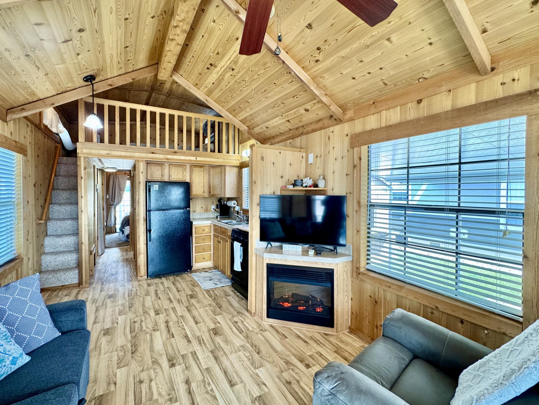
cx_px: 257
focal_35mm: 16
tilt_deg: -2.3
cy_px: 197
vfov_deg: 78.1
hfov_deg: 94.4
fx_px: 249
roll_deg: -0.6
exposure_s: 1/120
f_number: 2.2
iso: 250
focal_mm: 2.22
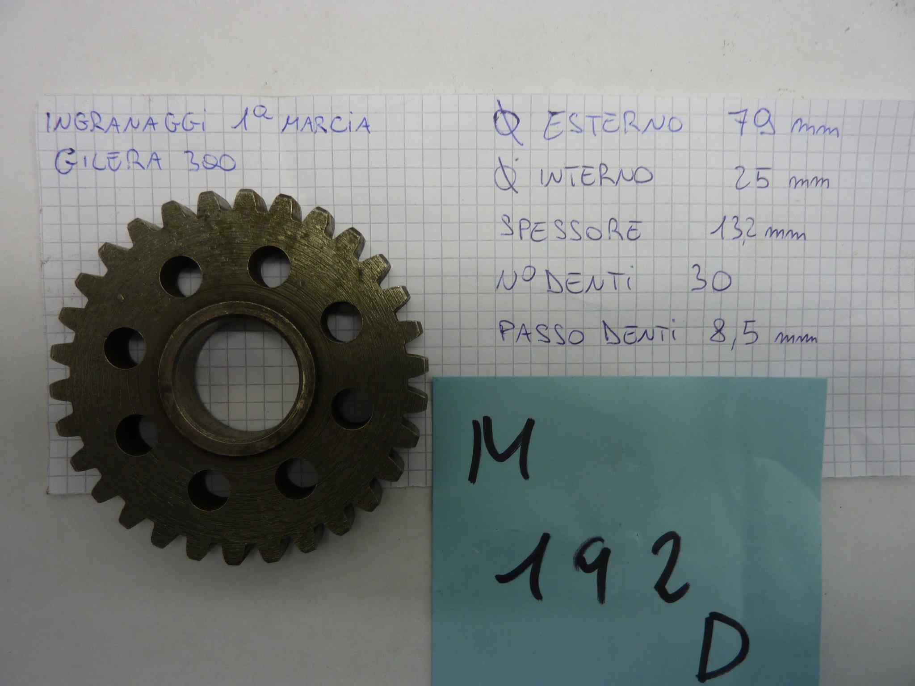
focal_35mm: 25
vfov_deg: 54.9
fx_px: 661
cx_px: 458
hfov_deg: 69.4
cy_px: 343
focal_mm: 4.1
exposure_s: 1/30
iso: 80
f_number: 3.3
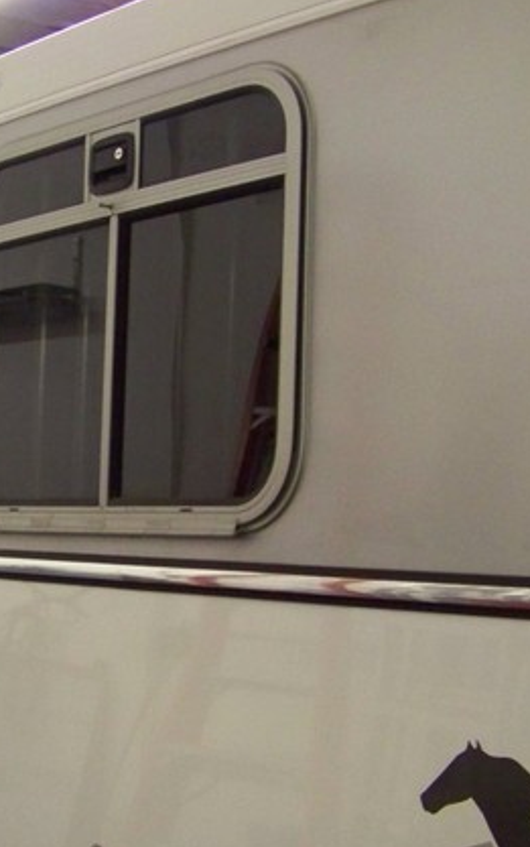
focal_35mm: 64
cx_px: 148
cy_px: 513
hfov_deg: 20.2
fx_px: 1478
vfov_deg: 31.9
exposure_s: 1/25
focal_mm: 5.85
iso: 400
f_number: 2.8
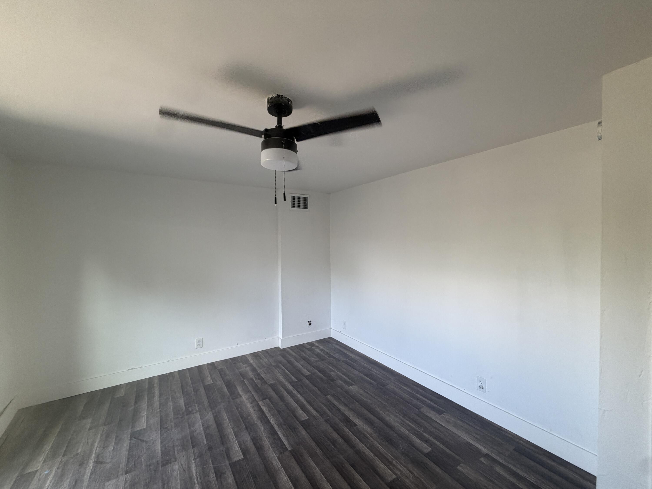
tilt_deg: +0.8
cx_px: 326
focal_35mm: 14
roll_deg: +0.0
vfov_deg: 85.7
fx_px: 264
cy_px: 244
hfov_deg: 102.1
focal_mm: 2.22
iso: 200
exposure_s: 1/121
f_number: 2.2
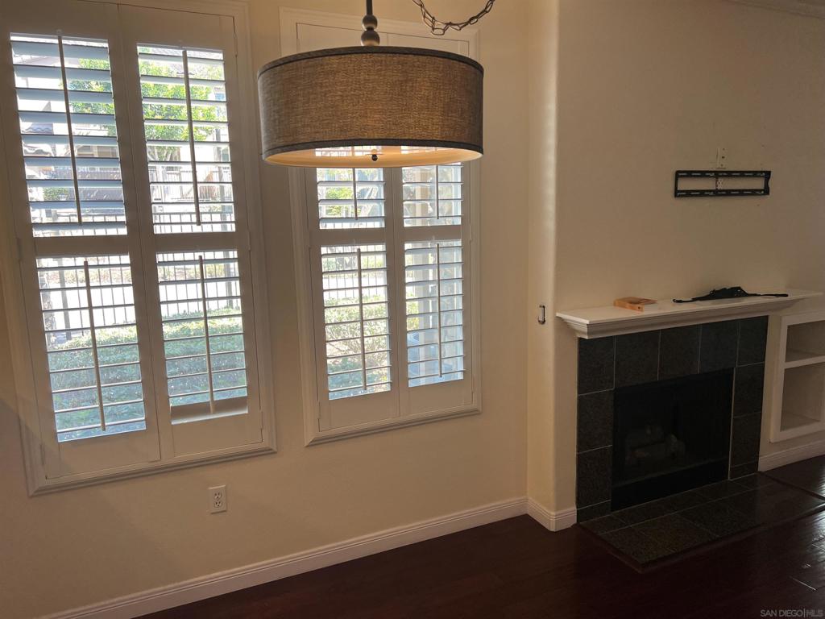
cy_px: 310
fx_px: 620
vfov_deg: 53.1
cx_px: 412
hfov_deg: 67.3
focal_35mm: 26
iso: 100
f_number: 1.5
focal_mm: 5.7
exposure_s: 1/120
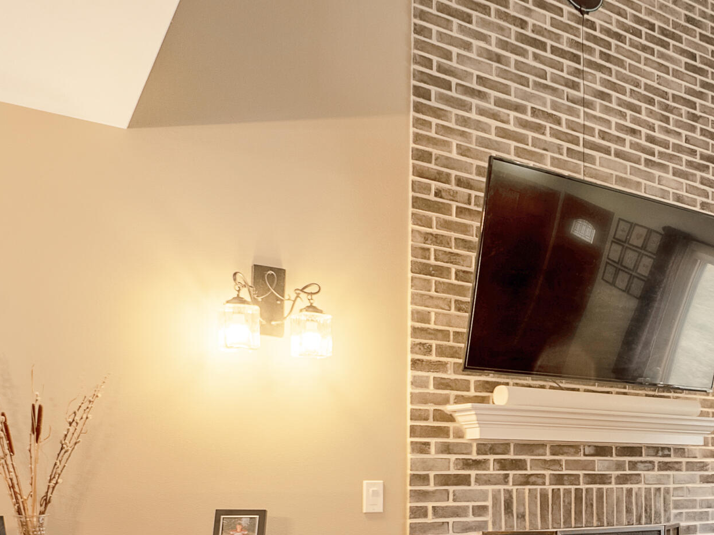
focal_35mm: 35
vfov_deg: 37.6
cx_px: 527
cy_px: 498
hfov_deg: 50.6
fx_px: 722
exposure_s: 1/100
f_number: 8
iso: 400
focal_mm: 10
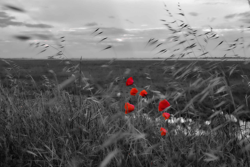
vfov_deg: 32.6
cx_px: 125
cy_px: 84
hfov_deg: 47.4
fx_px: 285
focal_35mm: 41
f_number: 5.6
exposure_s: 1/52
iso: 100
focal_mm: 27
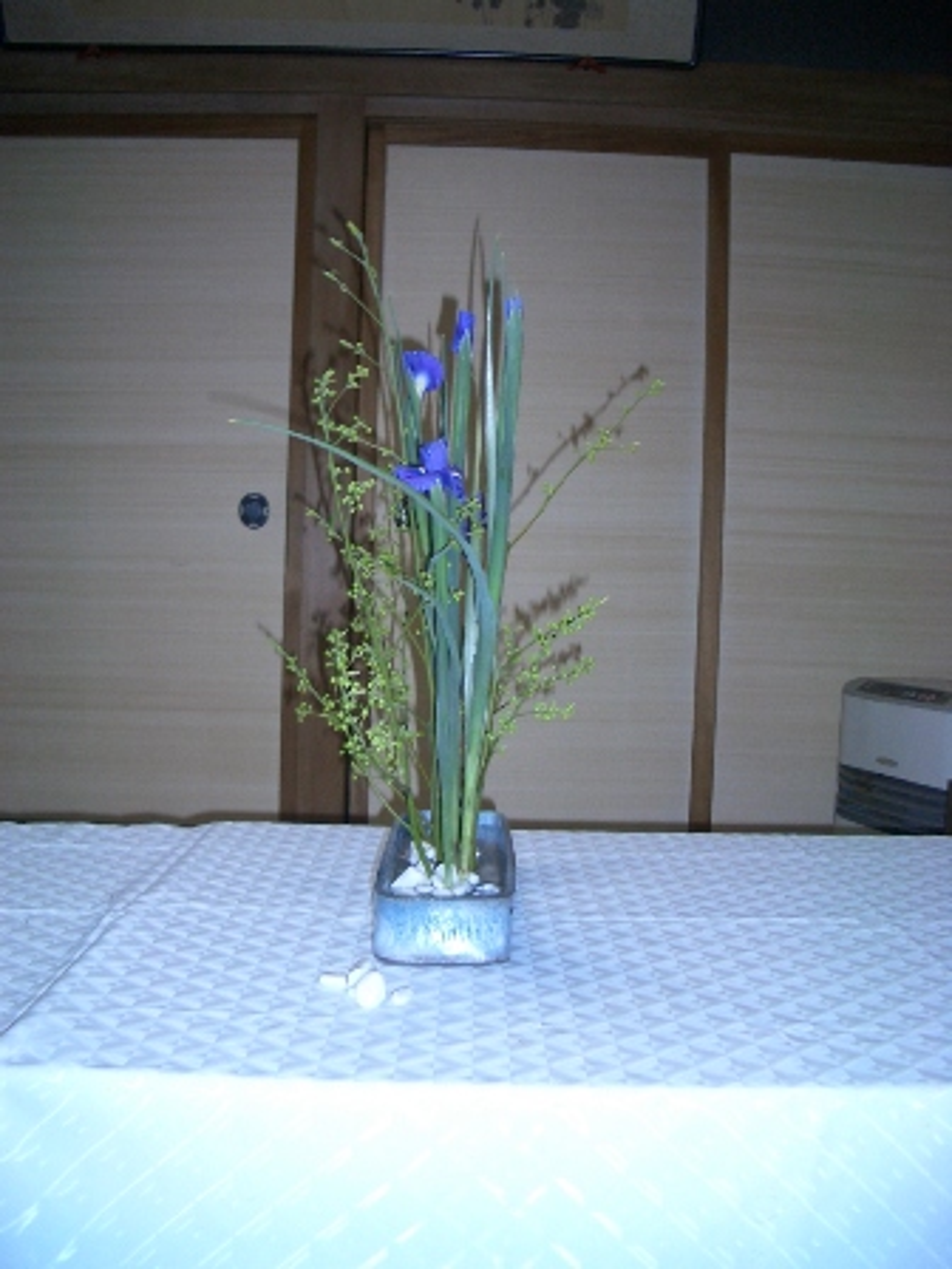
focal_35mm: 35
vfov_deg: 52.6
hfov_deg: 40.7
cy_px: 634
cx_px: 476
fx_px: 1283
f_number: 2.6
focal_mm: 5.8
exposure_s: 1/60
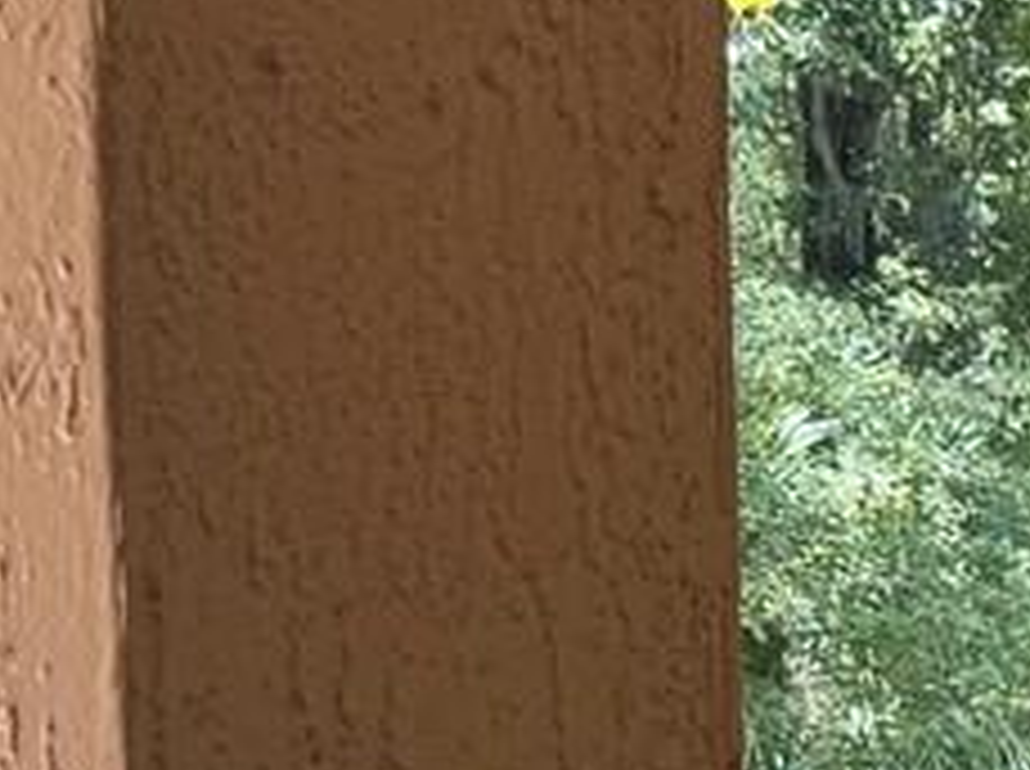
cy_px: 1301
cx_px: 2789
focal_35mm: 168
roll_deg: -1.4
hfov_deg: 9.8
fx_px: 4991
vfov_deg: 8.5
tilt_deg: -4.1
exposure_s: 1/325
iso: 80
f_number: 1.78
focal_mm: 6.76
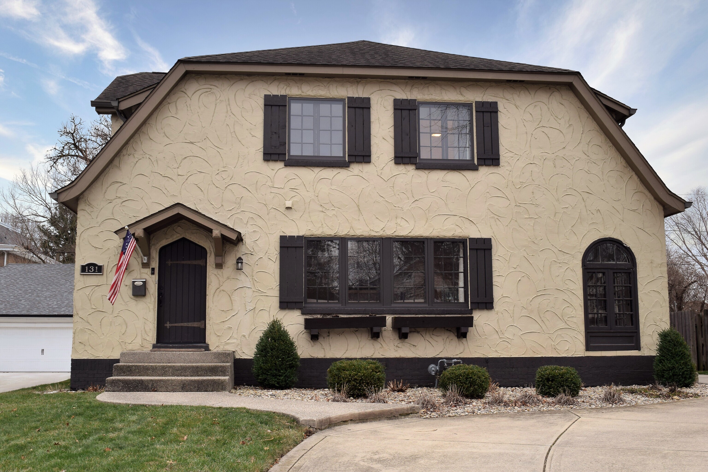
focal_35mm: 39
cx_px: 354
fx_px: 767
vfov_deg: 34.2
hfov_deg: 49.6
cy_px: 236
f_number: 11
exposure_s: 1/40
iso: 200
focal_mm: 26
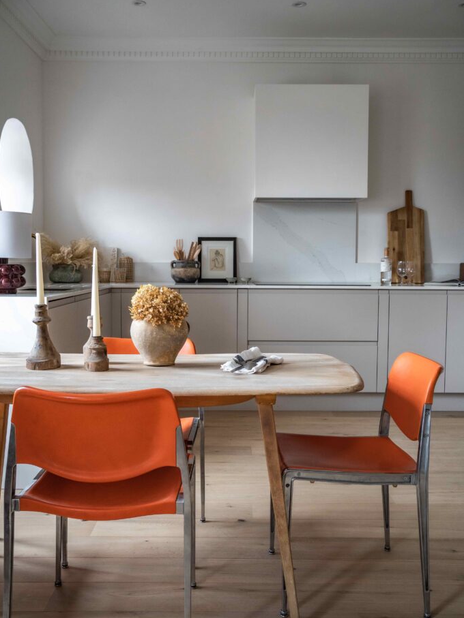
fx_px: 679
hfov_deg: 37.7
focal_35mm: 38
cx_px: 232
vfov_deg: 49.0
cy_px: 313
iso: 1250
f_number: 9
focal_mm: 35
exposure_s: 1/60
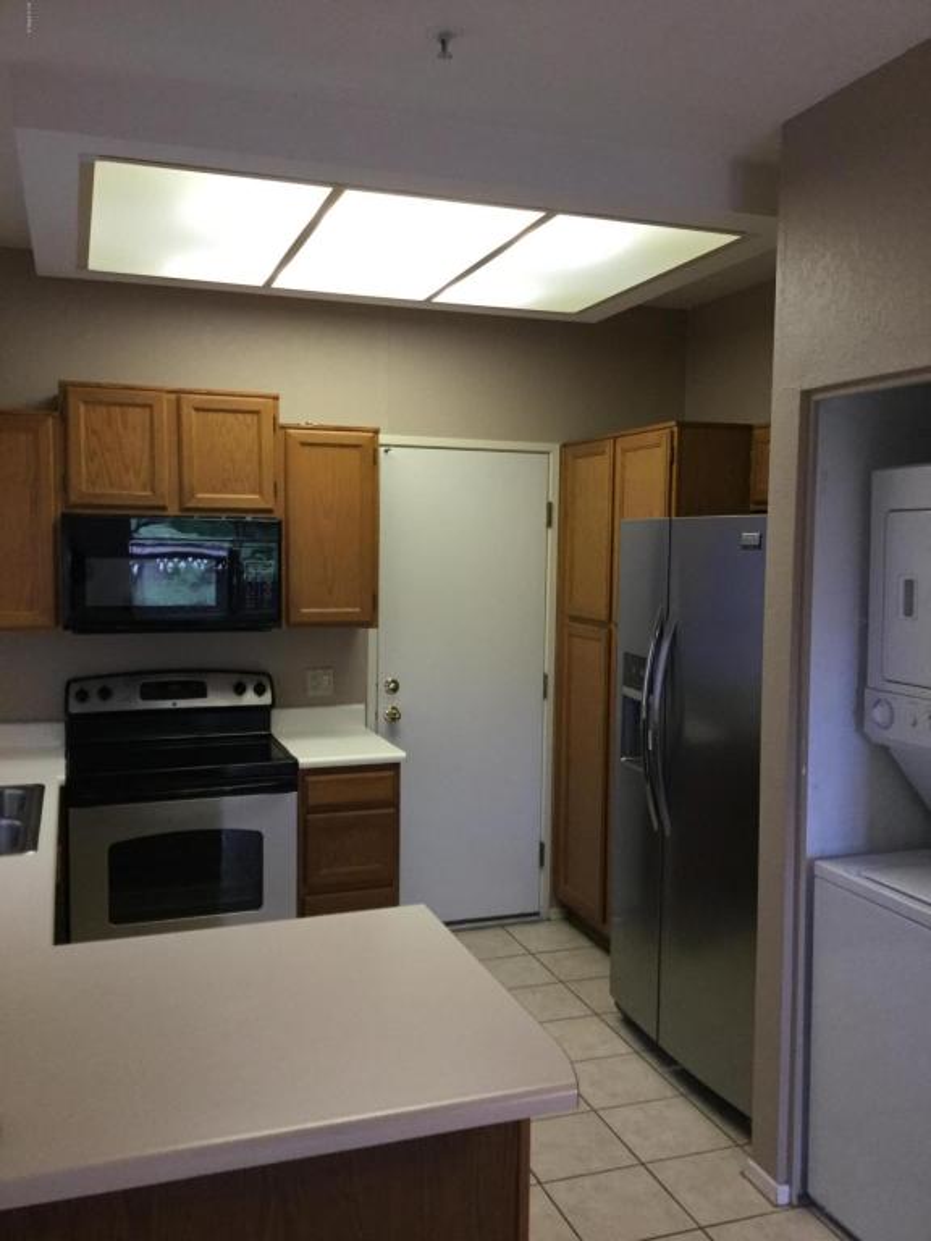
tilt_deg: -4.8
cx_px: 466
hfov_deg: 45.4
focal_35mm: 31
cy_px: 620
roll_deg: -0.7
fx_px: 1112
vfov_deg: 58.4
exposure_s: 1/30
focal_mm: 3.3
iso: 125
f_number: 2.4
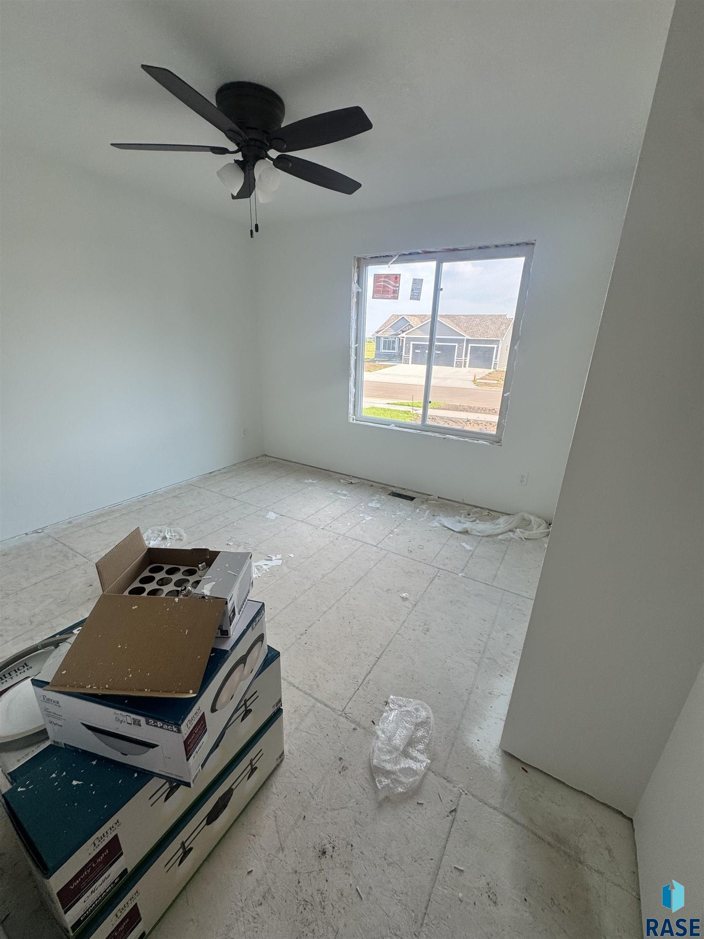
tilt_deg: -19.7
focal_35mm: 14
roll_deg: +1.1
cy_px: 470
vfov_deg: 102.1
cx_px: 352
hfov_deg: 85.7
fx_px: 380
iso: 40
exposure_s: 1/150
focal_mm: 2.22
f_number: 2.2
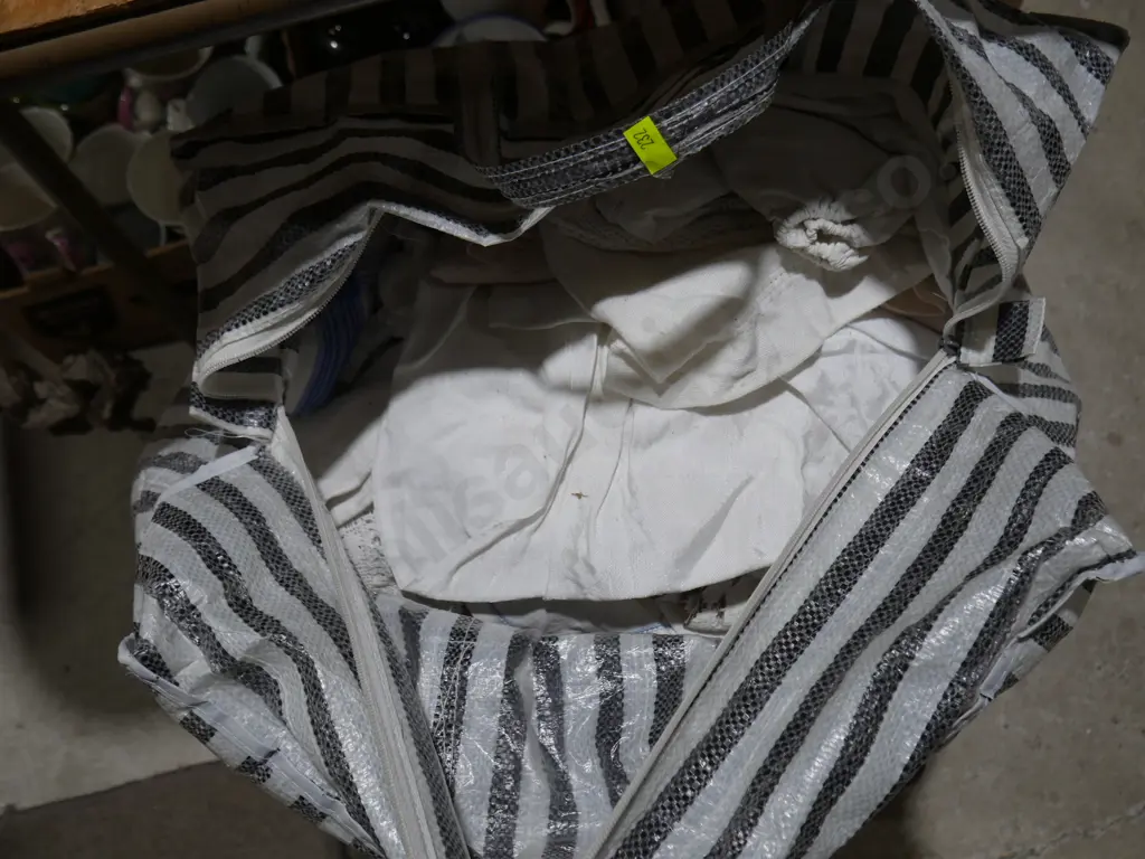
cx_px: 572
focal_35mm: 36
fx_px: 1191
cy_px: 430
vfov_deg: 39.7
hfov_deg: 51.4
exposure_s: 1/125
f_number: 4.5
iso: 200
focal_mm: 18
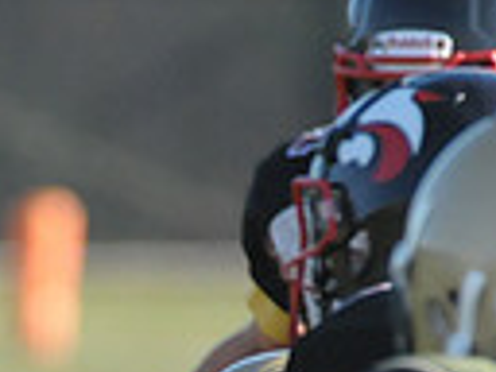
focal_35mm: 1890
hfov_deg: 1.0
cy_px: 645
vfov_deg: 0.8
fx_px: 27081
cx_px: -120
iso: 1600
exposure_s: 1/5000
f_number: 4
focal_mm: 290
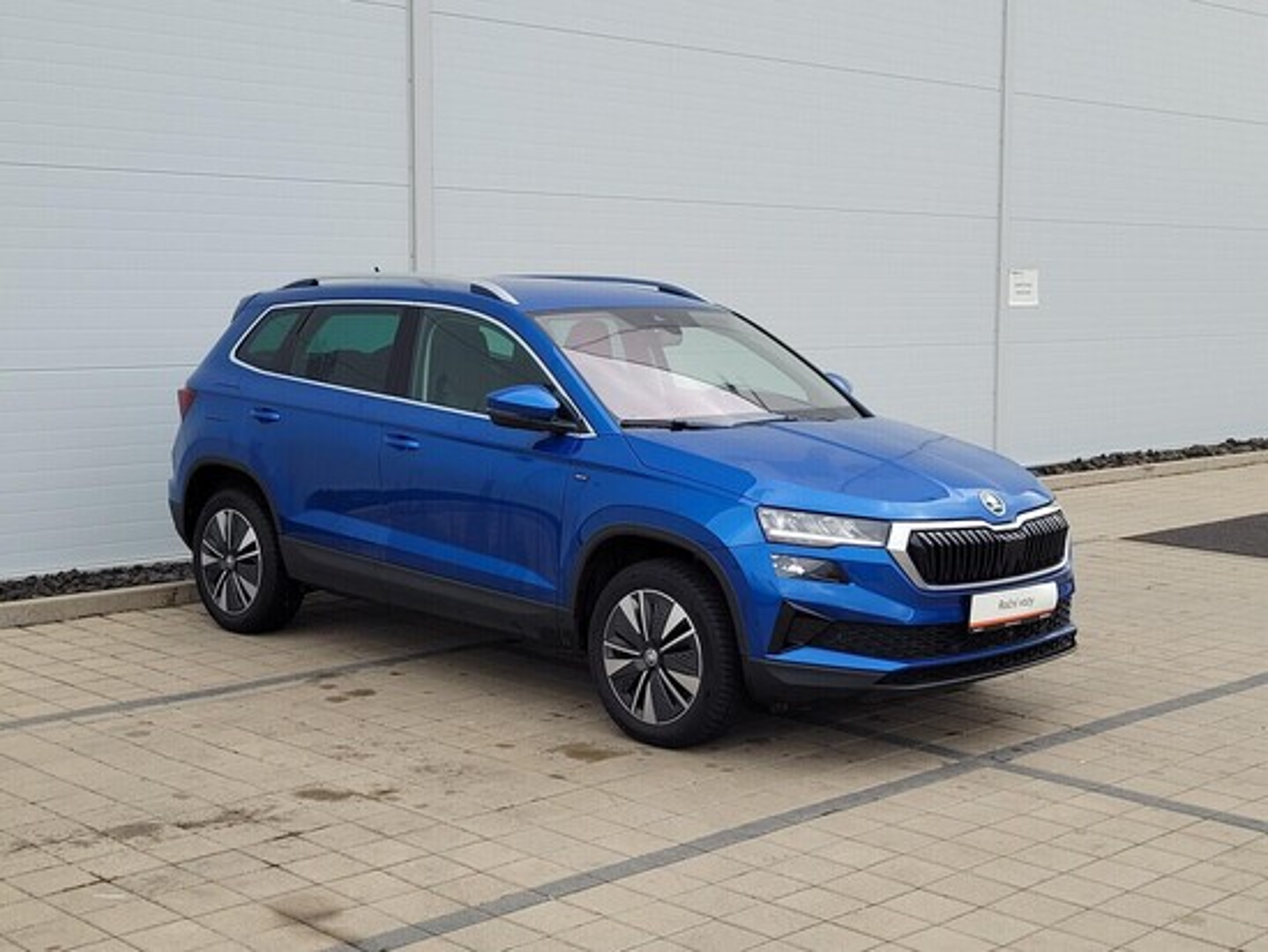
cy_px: 476
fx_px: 953
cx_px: 634
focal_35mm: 26
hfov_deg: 67.3
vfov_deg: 53.1
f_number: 1.8
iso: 40
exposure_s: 1/232
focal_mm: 5.4
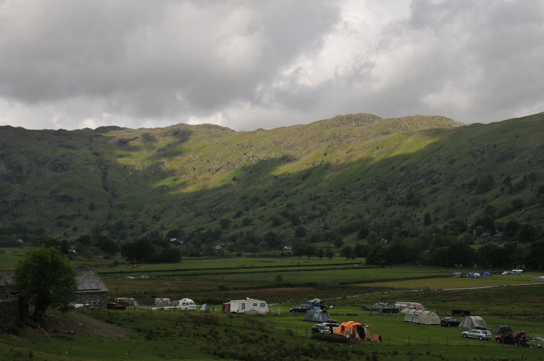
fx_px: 860
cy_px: 180
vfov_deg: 23.7
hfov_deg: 35.1
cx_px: 272
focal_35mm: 57
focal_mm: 38
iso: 400
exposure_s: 1/500
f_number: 11
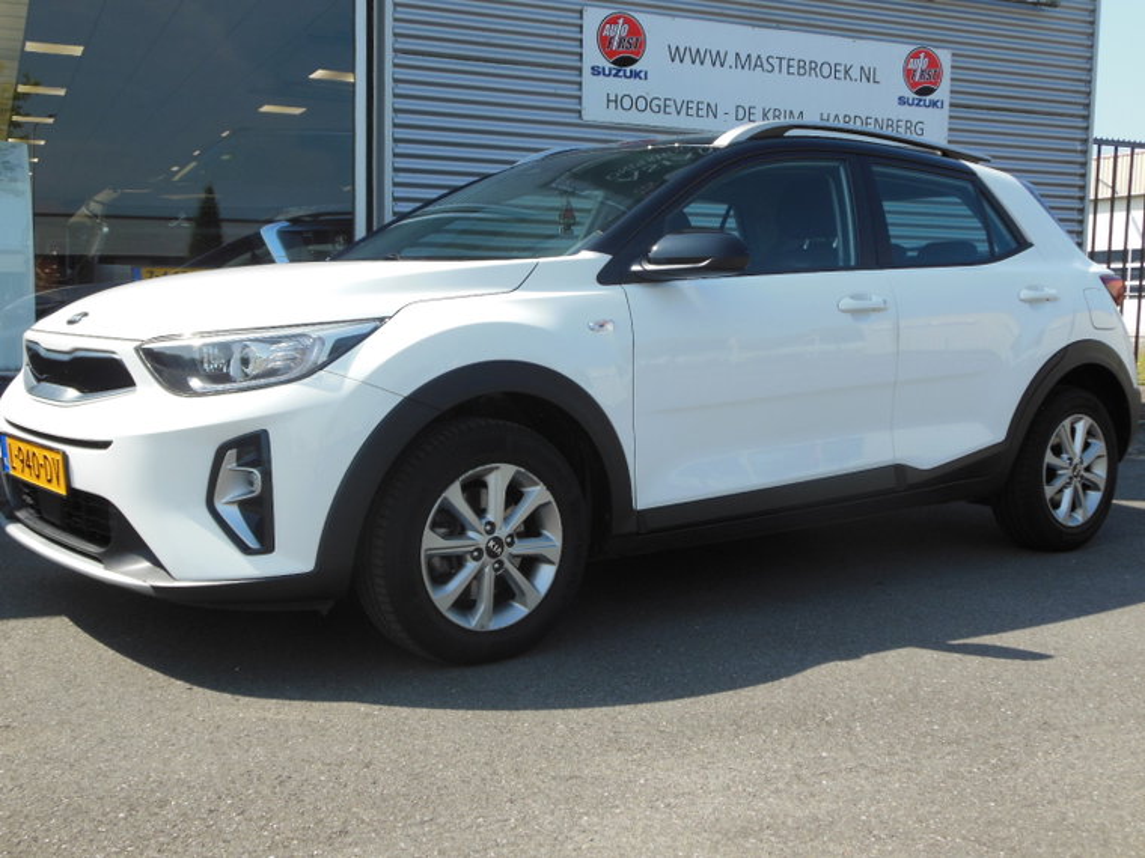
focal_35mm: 38
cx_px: 572
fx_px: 1257
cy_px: 429
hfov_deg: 49.0
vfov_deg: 37.7
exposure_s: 1/800
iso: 125
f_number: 3.6
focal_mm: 6.8
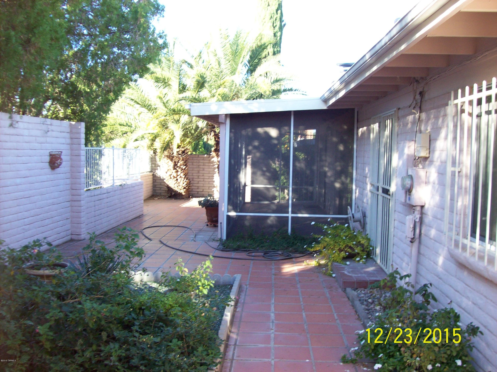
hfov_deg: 51.4
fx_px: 517
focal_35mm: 36
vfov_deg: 39.6
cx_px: 248
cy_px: 186
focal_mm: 6
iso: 116
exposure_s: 1/128
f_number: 2.7
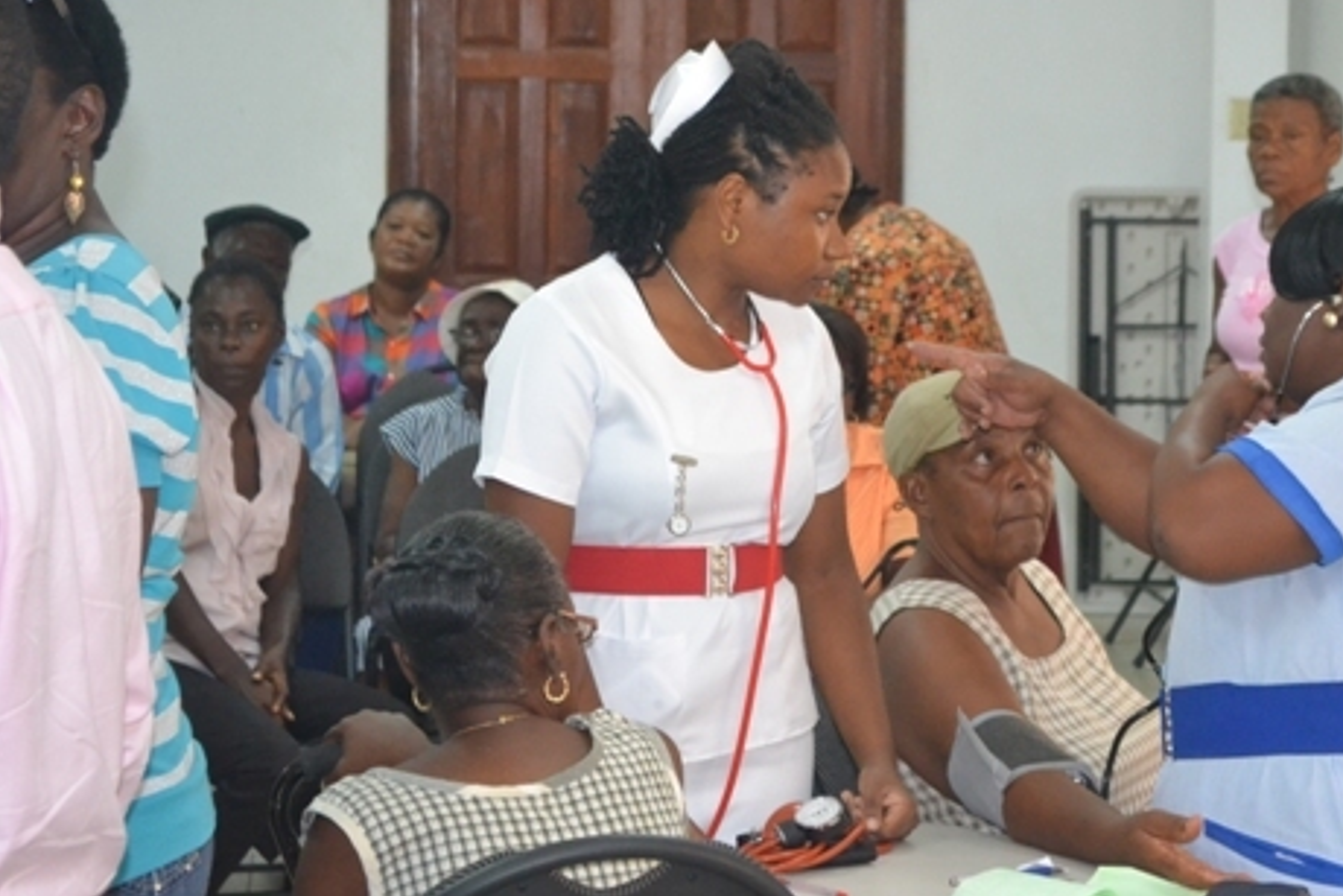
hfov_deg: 17.8
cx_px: 931
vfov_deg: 11.9
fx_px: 4280
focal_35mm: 115
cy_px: 282
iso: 2500
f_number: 5.6
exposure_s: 1/60
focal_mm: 55
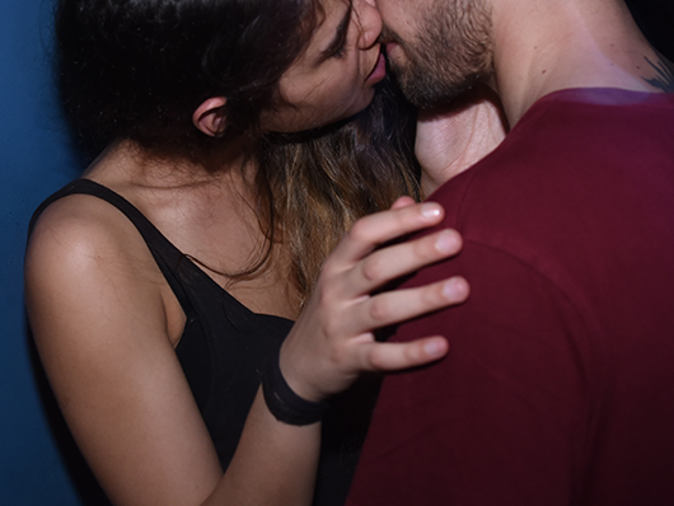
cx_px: 174
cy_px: 149
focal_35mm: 65
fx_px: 1266
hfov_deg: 29.4
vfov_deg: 22.5
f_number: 3
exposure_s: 1/6
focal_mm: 28
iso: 800
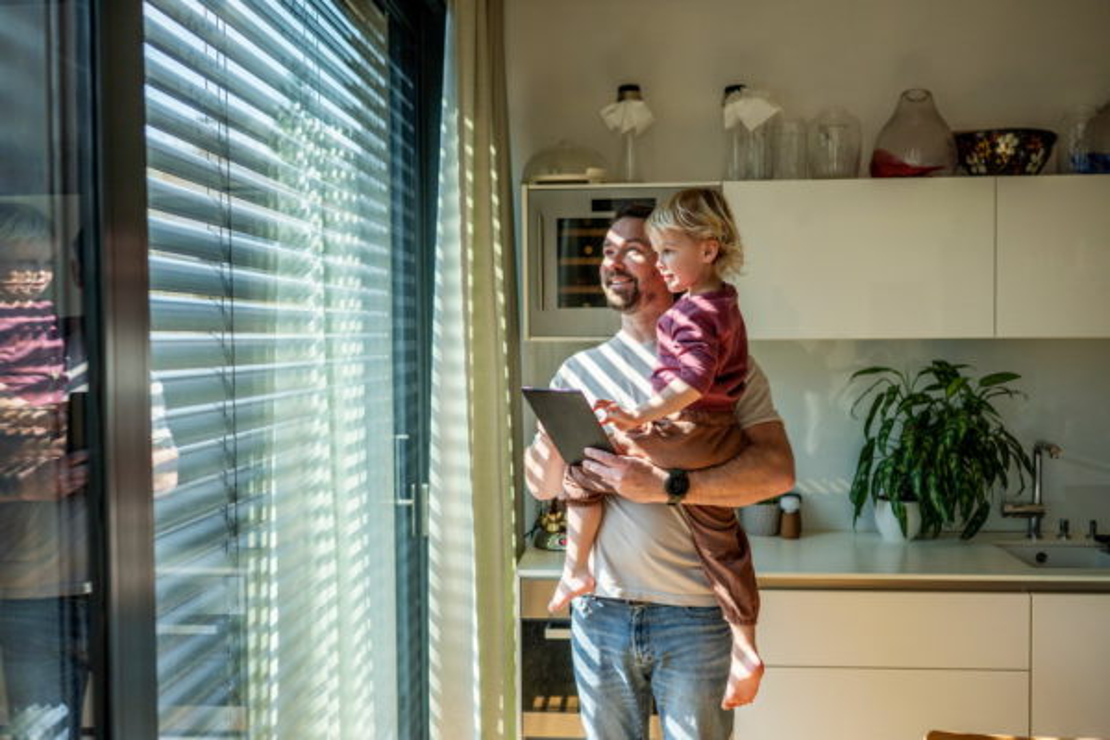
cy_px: 370
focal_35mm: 35
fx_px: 1079
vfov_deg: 37.9
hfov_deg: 54.4
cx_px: 555
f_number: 2.5
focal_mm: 35
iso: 80
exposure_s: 1/1250
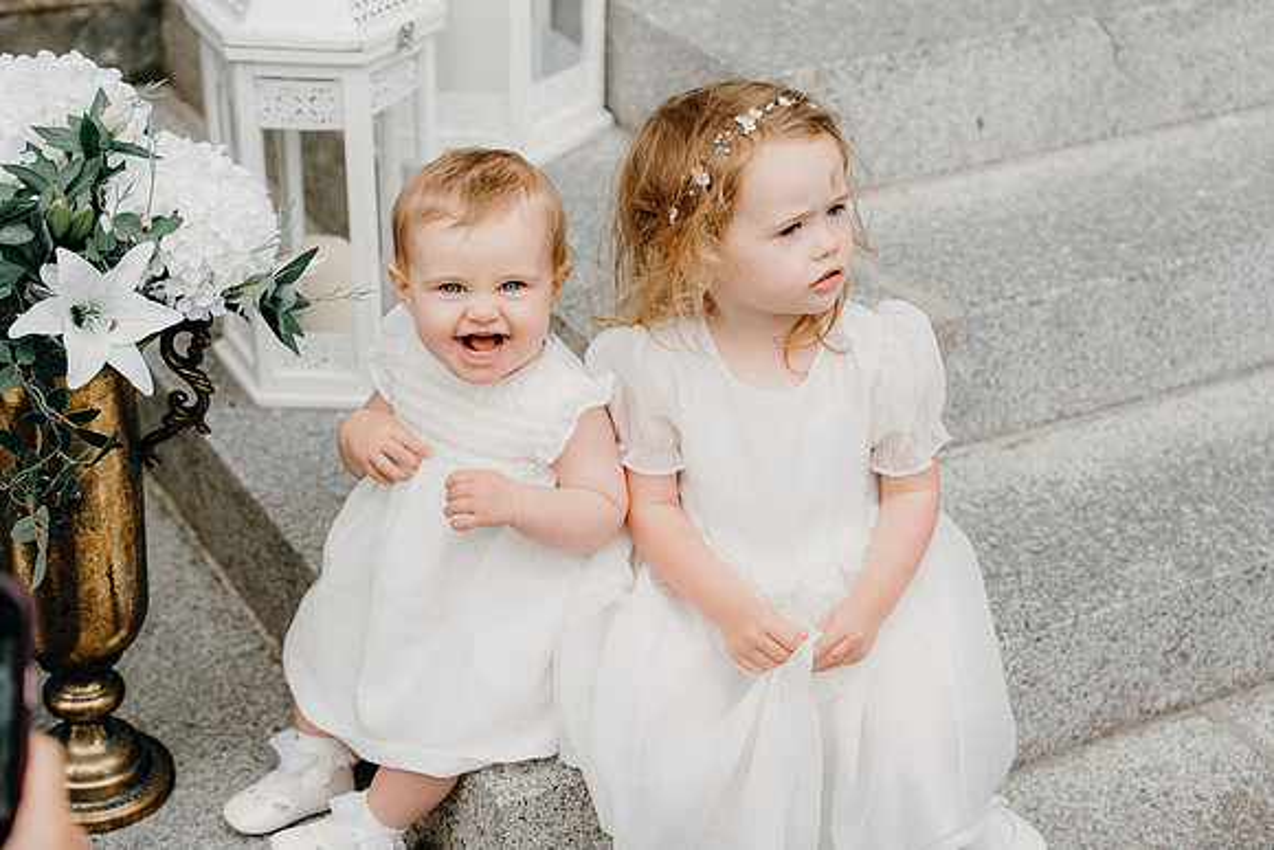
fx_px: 2230
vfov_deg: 21.6
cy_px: 425
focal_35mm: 63
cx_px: 637
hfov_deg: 31.9
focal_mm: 63
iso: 125
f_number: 3.5
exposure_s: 1/200
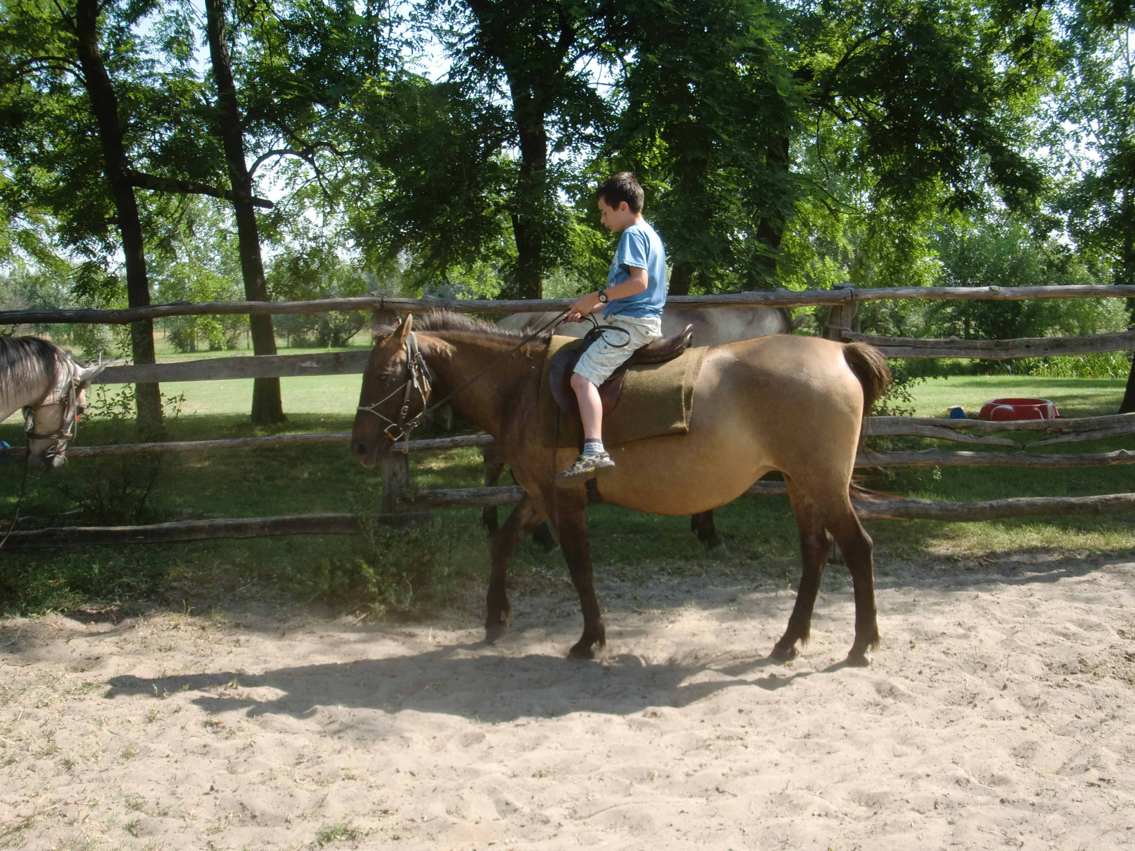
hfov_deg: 49.0
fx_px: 1246
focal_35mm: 38
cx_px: 568
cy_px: 426
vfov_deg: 37.7
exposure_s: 1/200
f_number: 3.9
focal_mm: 6.66
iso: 64
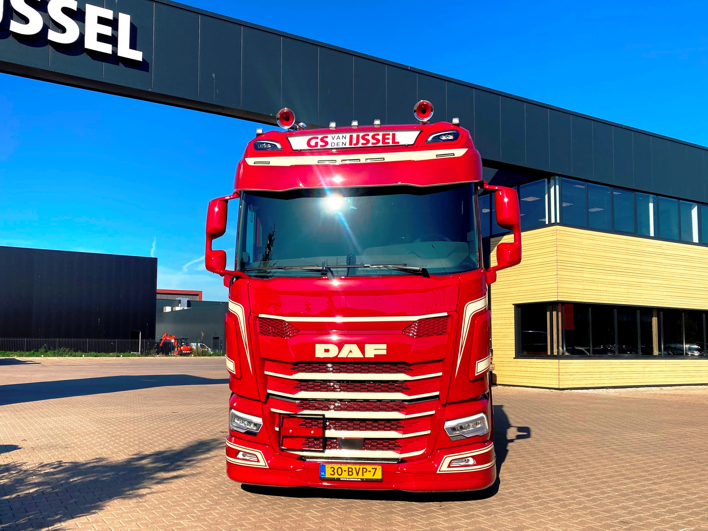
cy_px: 266
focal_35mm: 28
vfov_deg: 49.7
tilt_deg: +4.7
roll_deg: -0.3
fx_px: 573
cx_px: 354
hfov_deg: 63.4
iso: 20
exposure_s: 1/2114
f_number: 1.8
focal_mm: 3.99
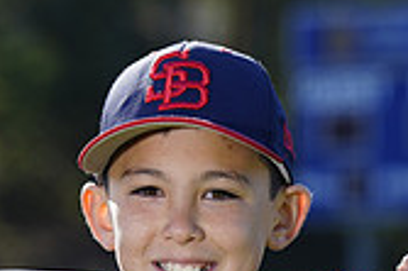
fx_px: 6386
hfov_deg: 3.7
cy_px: 406
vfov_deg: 2.4
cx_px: 198
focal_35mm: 564
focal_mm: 162
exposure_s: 1/250
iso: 100
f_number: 5
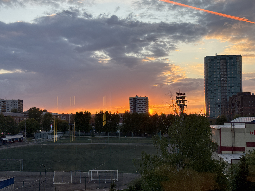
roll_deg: +0.3
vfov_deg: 30.3
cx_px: 128
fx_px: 354
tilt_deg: +5.1
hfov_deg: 39.7
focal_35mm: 48
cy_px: 96
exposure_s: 1/519
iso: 64
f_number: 1.78
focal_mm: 6.76
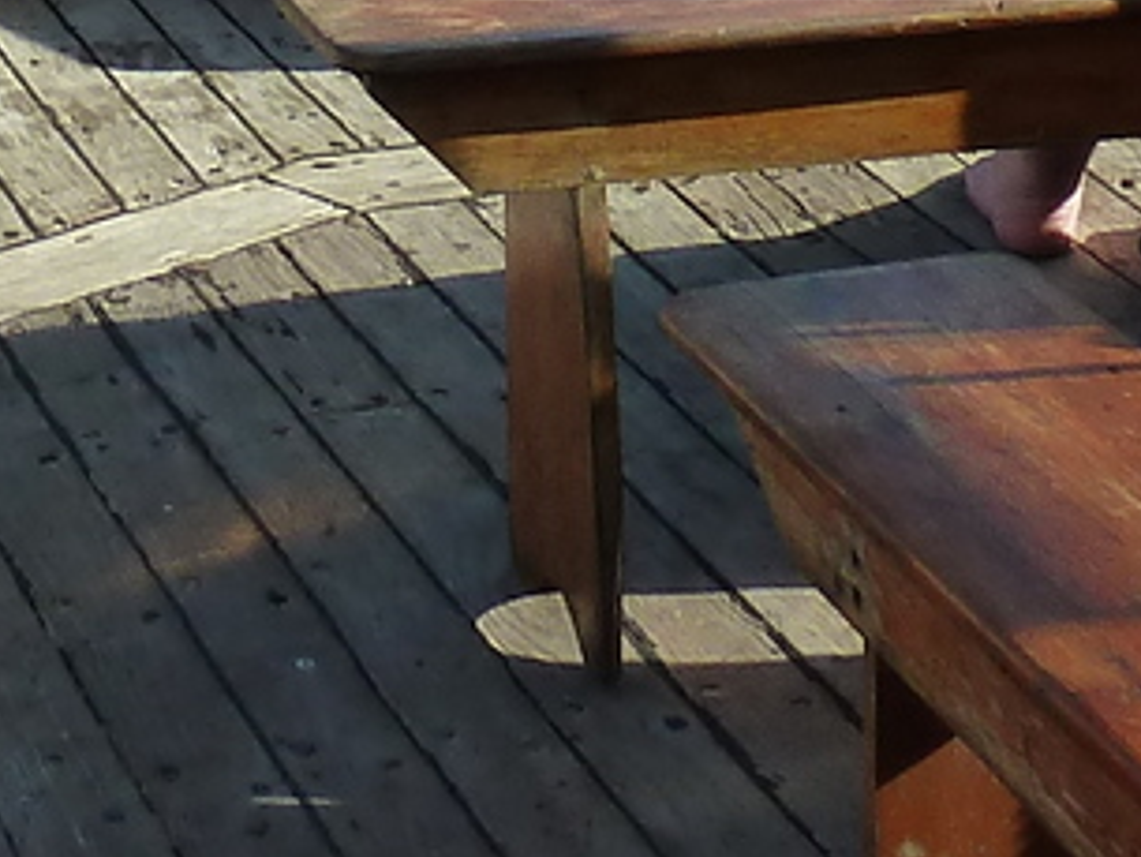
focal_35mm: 131
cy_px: -1168
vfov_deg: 10.0
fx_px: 4320
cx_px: 206
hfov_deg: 14.9
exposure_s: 1/500
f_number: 4
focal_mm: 4.1
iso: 125
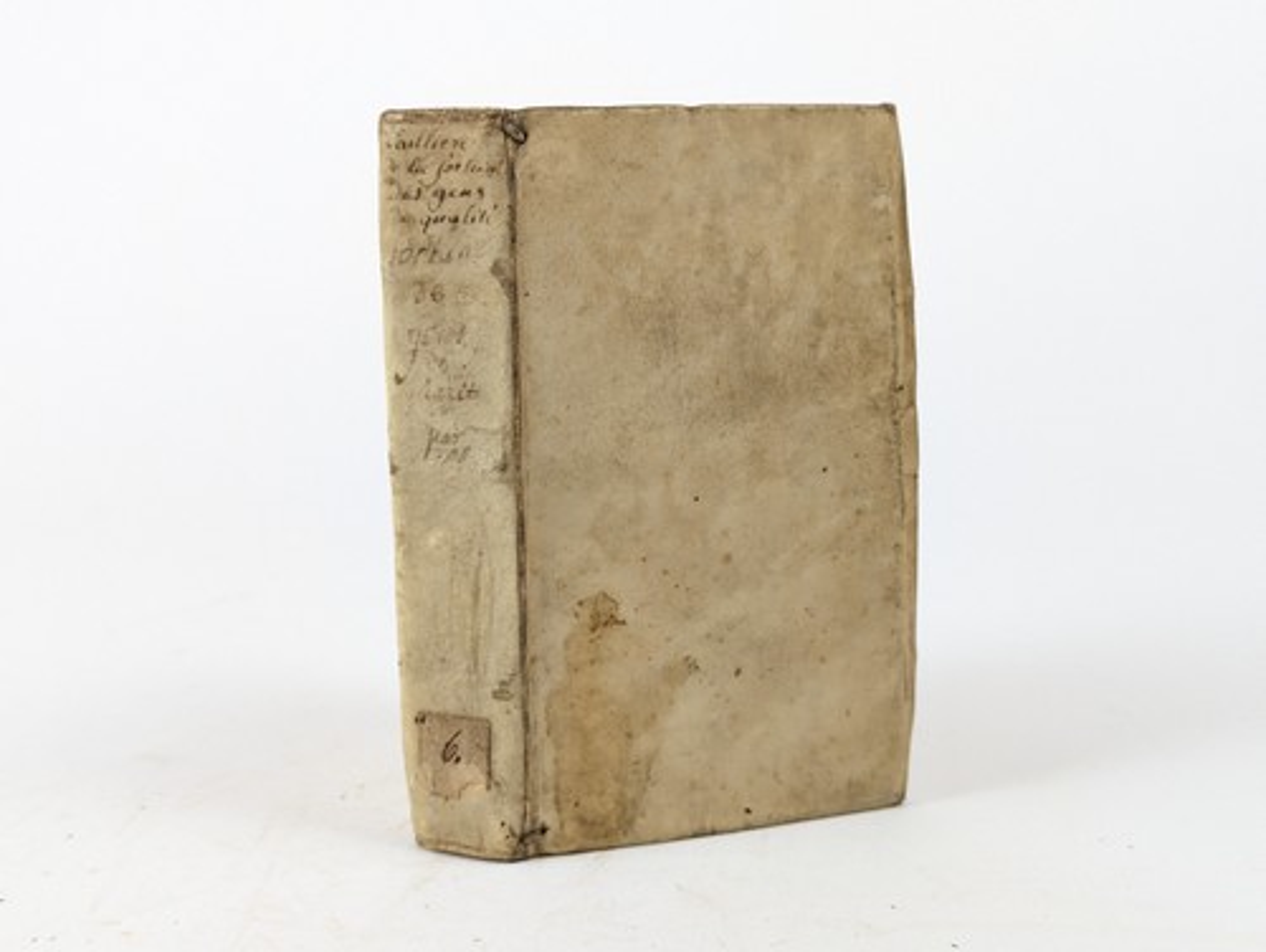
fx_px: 1757
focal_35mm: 48
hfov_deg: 39.6
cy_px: 476
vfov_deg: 30.3
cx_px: 633
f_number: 1.85
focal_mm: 6.81
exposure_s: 1/99.9
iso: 102
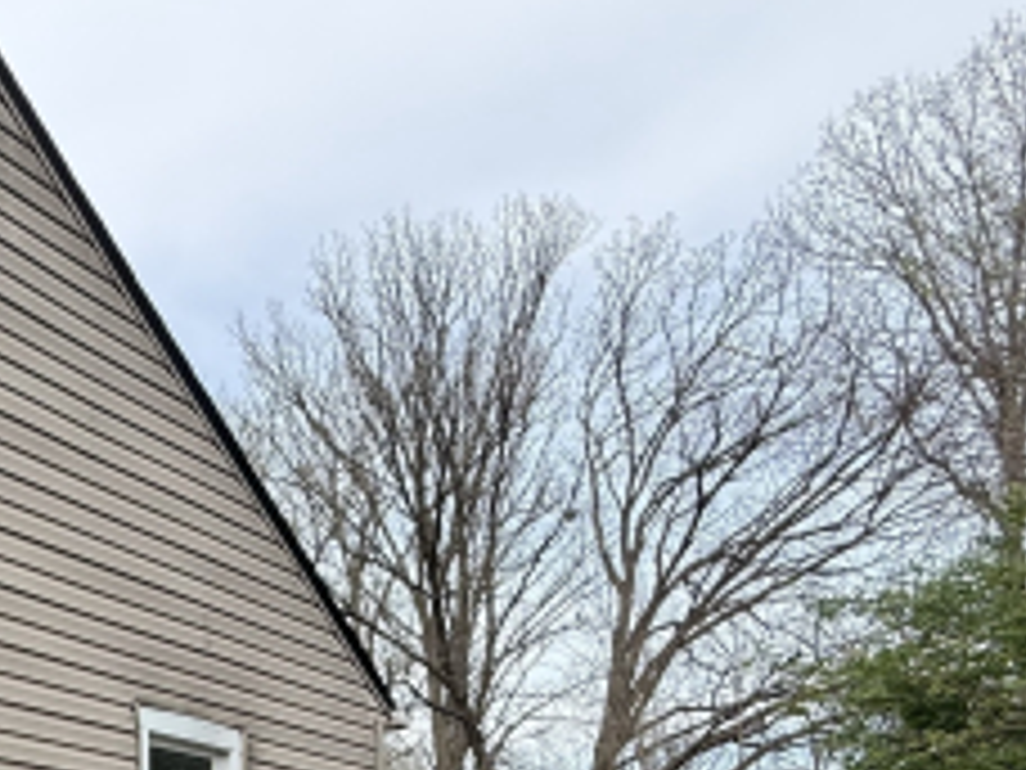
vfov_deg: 28.8
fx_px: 1215
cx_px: -119
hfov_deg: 37.7
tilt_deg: +0.5
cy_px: 995
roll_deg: +0.4
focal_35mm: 41
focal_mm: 2.22
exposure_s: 1/613
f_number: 2.2
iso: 50
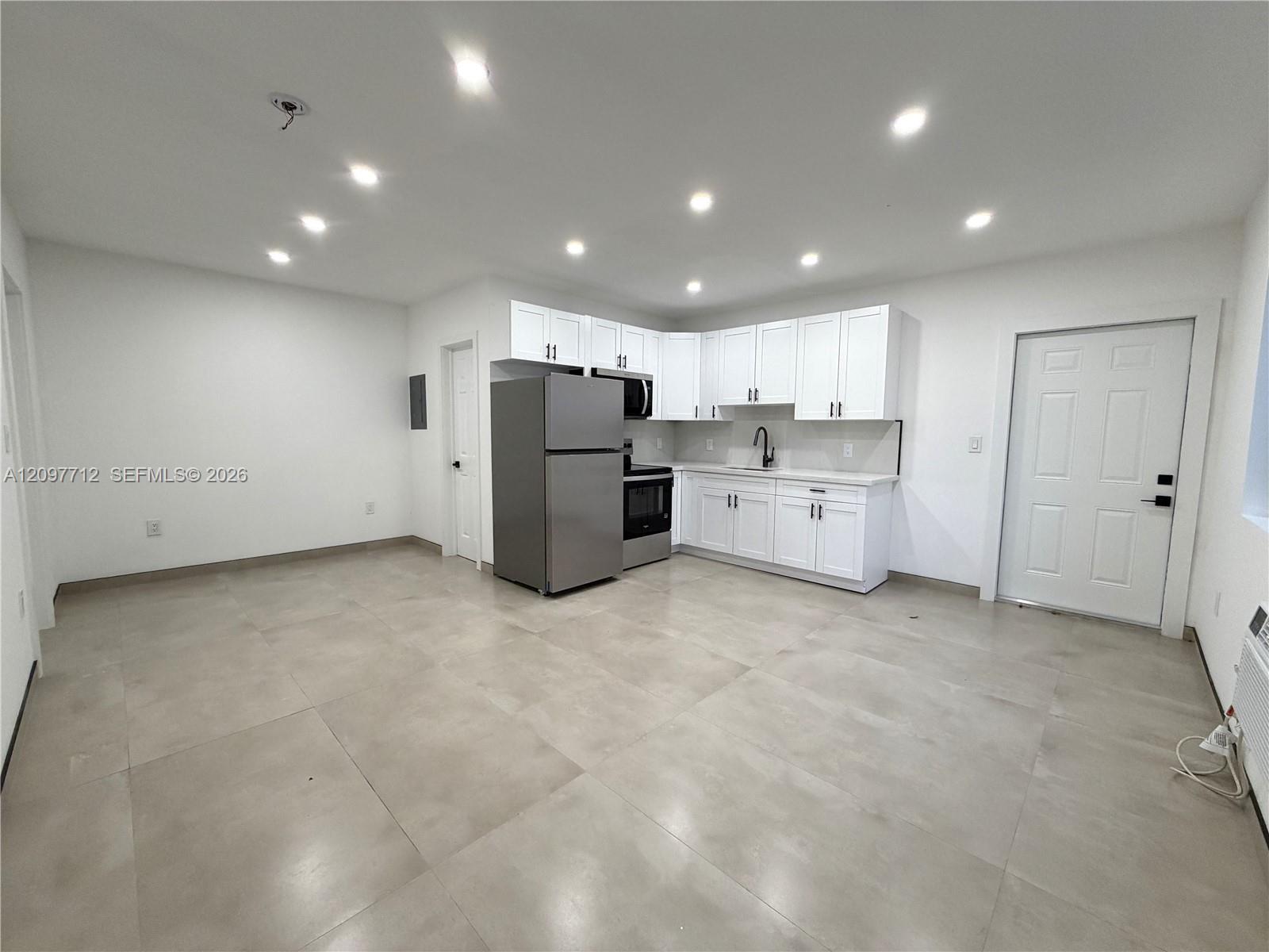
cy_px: 476
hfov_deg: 102.1
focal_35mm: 14
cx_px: 634
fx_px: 513
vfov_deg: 85.7
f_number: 2.2
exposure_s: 1/120
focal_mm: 2.22
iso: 200
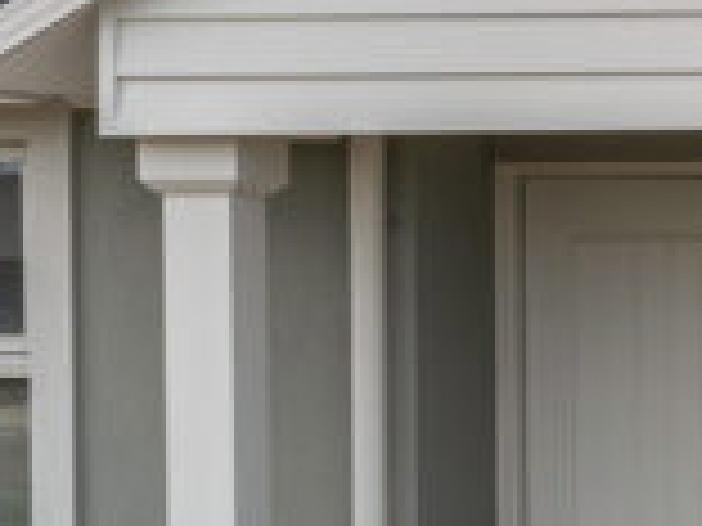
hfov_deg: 8.8
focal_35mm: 177
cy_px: 400
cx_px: 2241
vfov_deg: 8.4
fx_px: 3589
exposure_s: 1/320
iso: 200
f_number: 5.6
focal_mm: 24
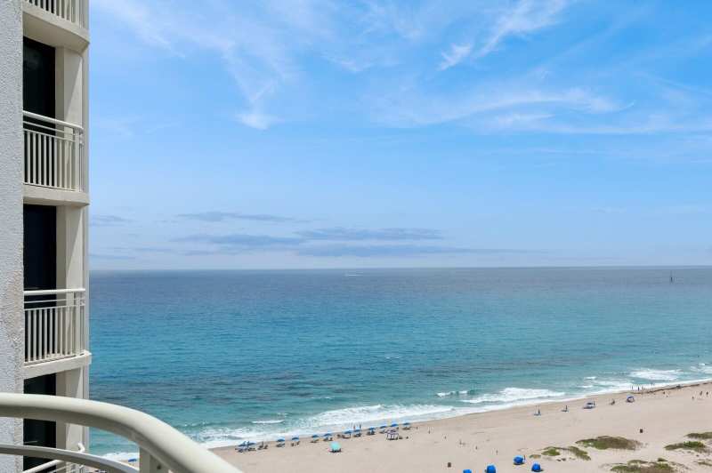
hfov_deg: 50.7
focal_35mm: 38
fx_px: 751
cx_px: 356
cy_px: 236
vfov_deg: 35.0
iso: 100
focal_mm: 38
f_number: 11
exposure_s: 1/400
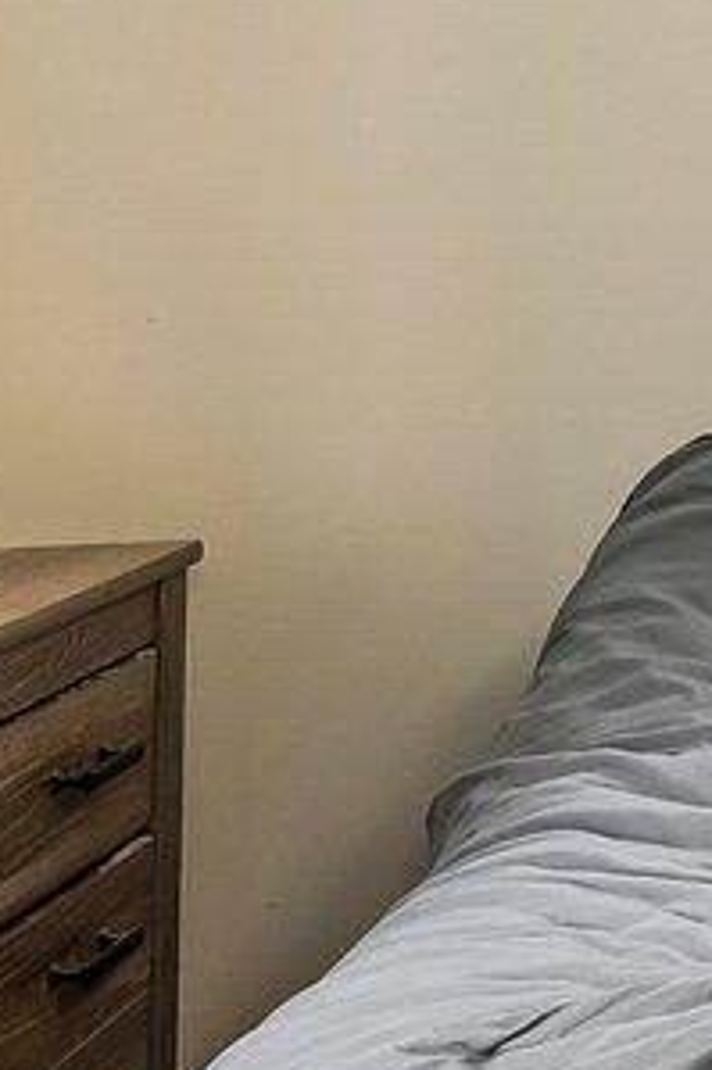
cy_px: 127
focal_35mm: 96
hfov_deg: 8.3
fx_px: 2851
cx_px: 2780
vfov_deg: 20.8
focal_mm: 14
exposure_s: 1/10
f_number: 4
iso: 400
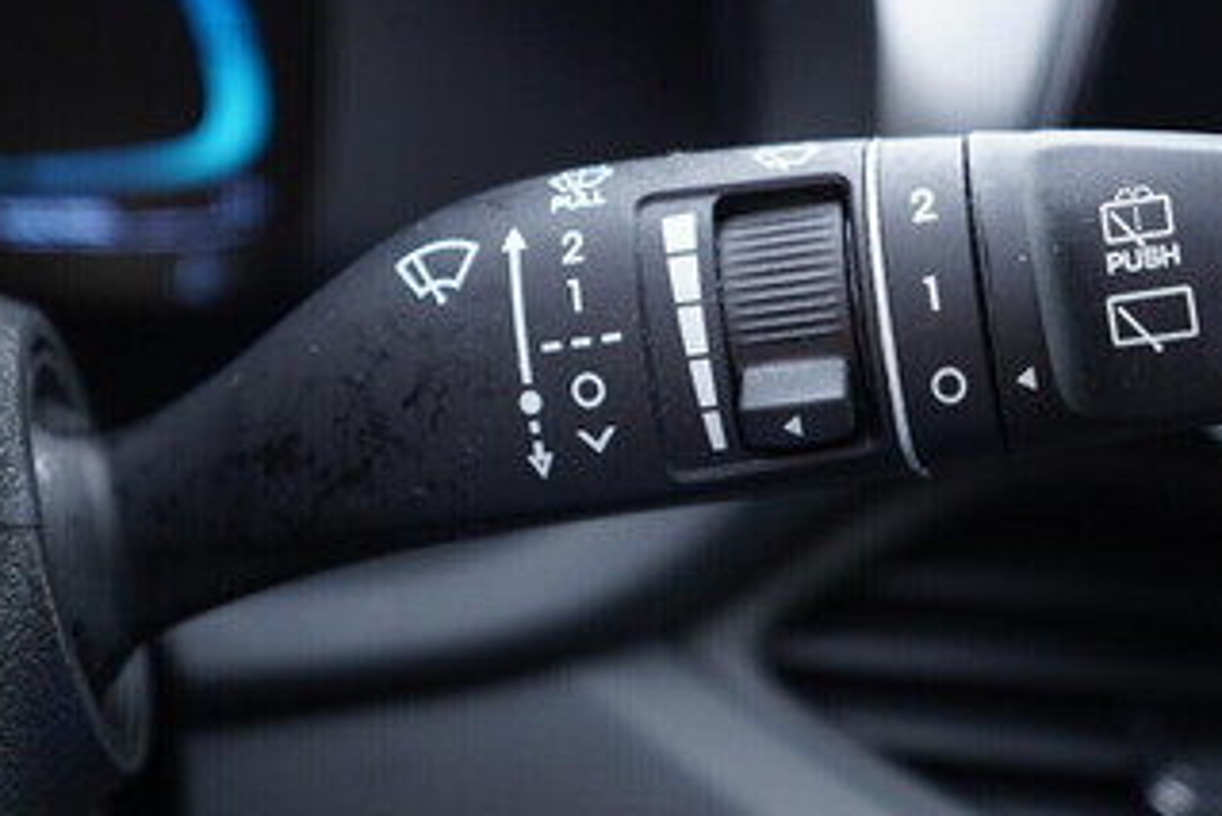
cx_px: 555
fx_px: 2105
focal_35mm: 62
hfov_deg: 32.3
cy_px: 262
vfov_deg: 21.8
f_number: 2.8
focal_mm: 24
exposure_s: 1/40
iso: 400
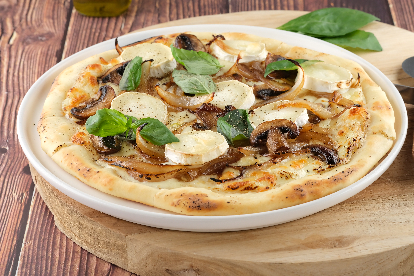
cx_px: 207
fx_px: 1035
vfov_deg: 15.2
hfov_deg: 22.6
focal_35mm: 90
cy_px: 138
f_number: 10
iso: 200
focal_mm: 60
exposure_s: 1/30
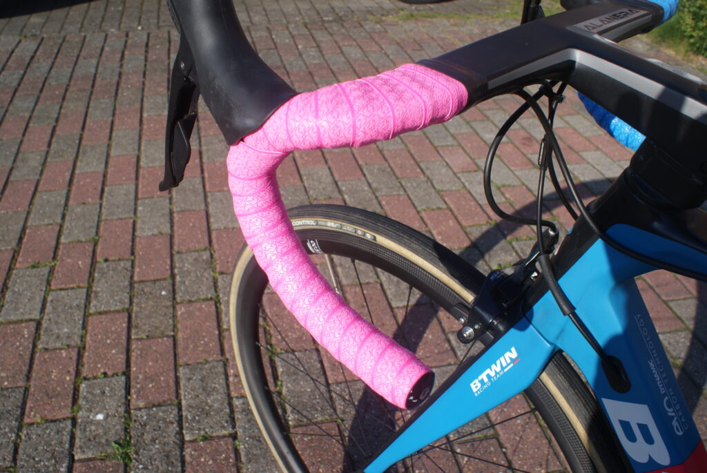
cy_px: 236
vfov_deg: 43.7
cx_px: 354
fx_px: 590
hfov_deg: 61.9
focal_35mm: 30
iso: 100
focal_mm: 20
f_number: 11
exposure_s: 1/160
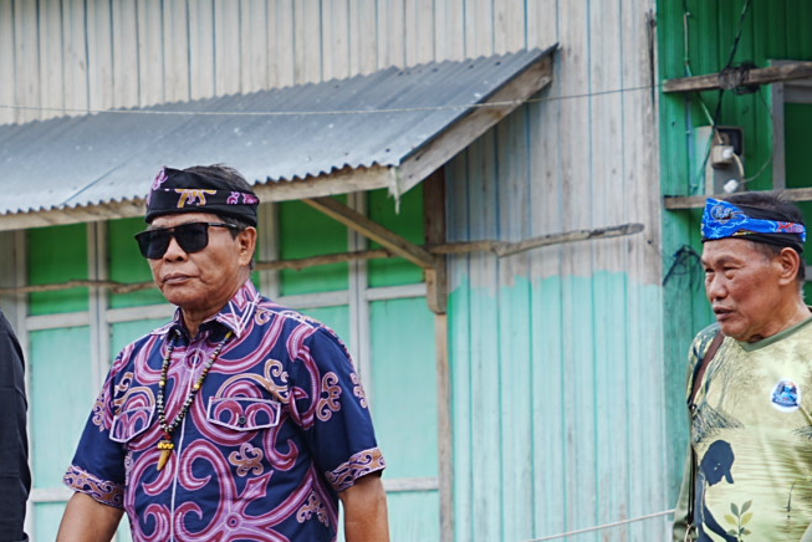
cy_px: 467
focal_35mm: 193
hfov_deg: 10.6
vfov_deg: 7.1
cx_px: 67
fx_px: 4355
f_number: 5.6
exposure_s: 1/160
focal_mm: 78
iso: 80
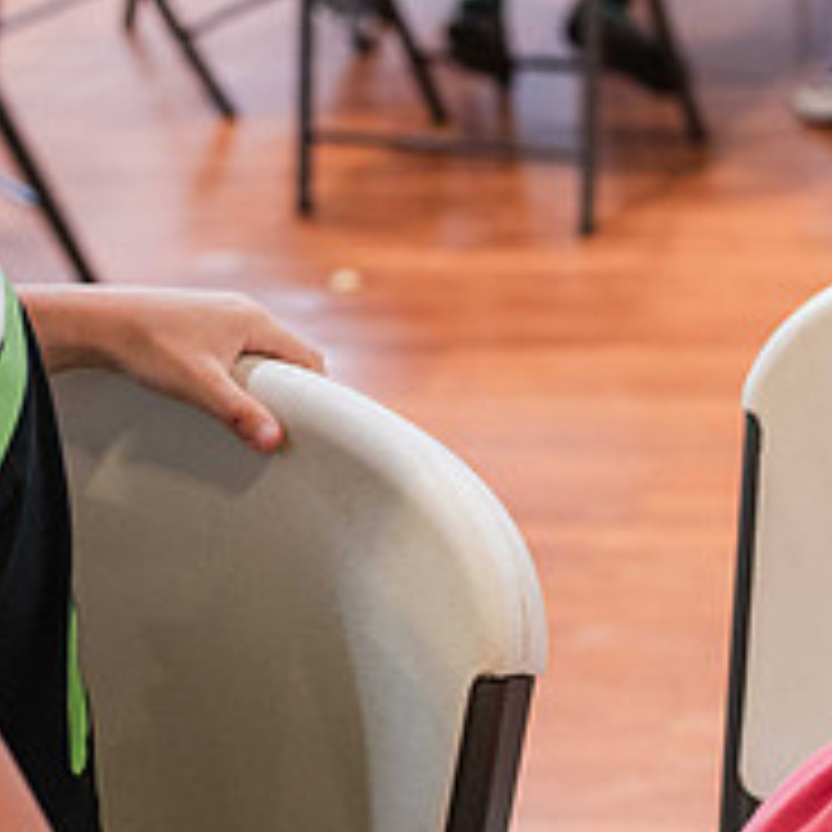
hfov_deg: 16.3
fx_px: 2746
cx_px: 1100
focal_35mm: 101
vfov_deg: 17.1
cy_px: 655
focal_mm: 35
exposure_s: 1/125
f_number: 2.8
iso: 2200
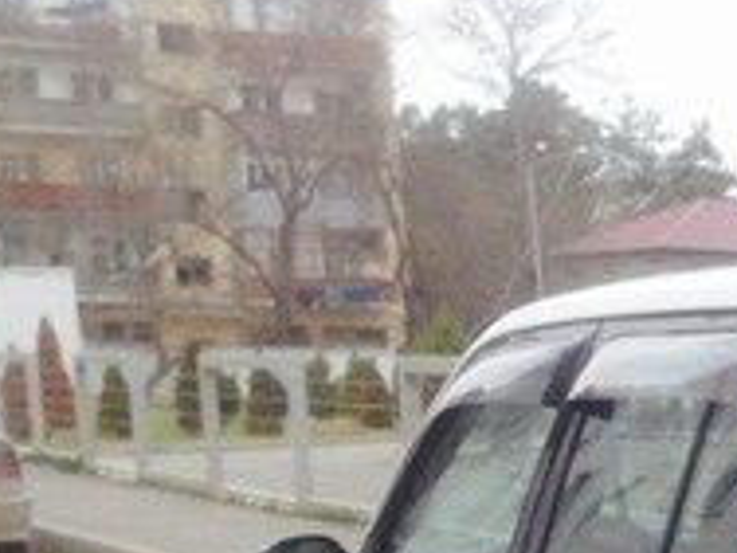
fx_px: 2470
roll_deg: -2.8
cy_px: 880
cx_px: 1145
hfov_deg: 15.5
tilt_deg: -11.5
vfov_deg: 12.1
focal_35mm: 116
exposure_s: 1/359
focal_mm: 4.12
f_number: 2.4
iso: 50
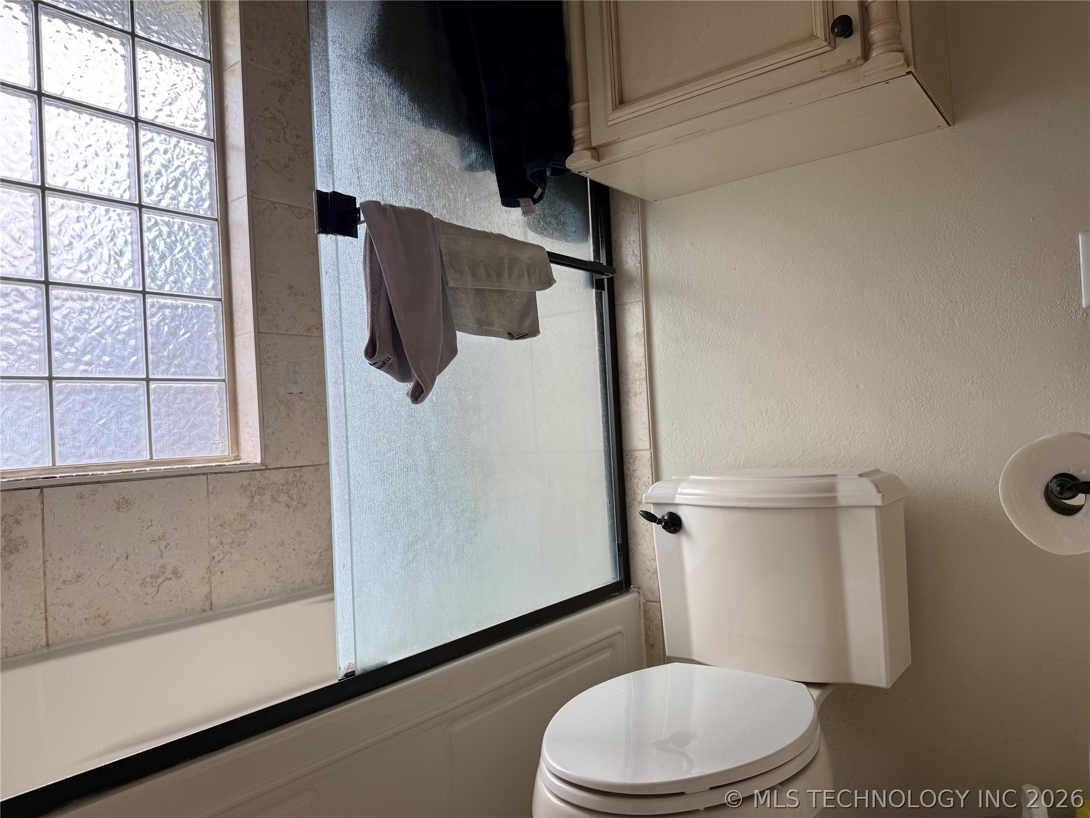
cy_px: 409
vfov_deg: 56.8
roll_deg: +2.4
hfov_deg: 71.6
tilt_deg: +1.2
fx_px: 756
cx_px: 545
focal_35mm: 24
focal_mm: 6.76
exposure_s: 1/203
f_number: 1.78
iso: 80
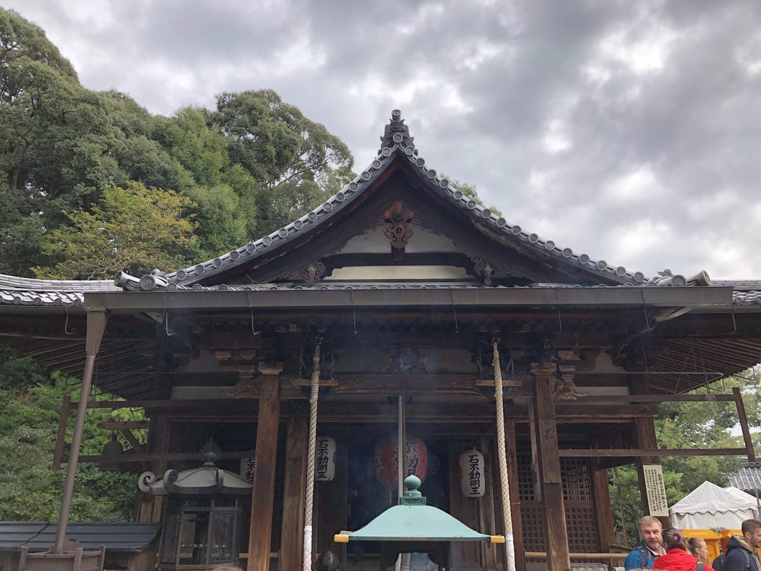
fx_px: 638
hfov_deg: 61.7
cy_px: 286
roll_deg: -0.5
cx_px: 380
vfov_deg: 48.2
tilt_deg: +19.2
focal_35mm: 29
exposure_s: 1/615
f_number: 1.8
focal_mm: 3.99
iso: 20
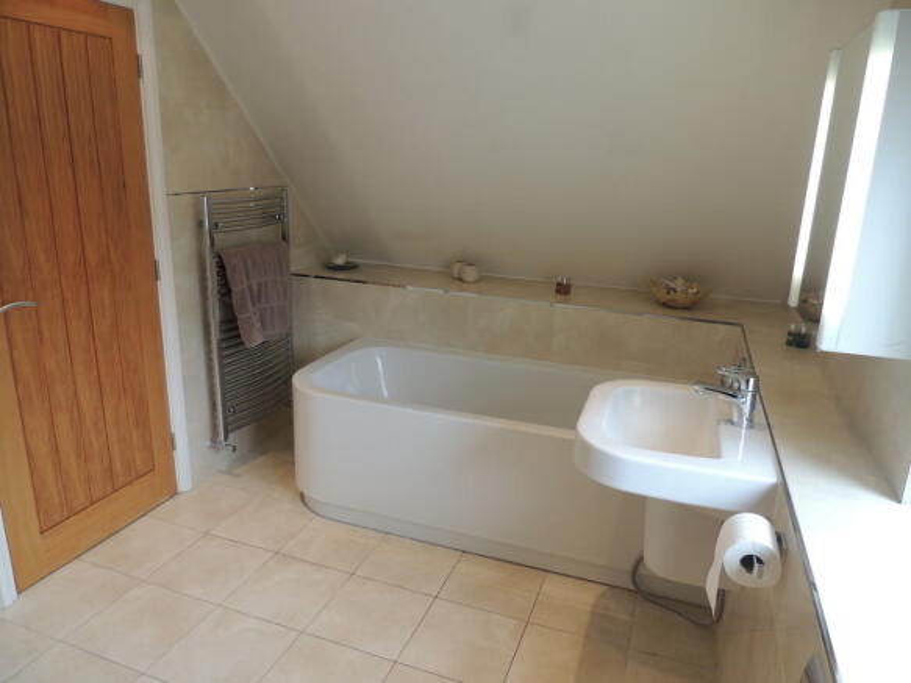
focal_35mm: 24
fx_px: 631
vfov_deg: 56.8
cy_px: 342
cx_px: 456
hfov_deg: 71.6
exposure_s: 1/40
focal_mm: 4.3
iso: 100
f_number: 3
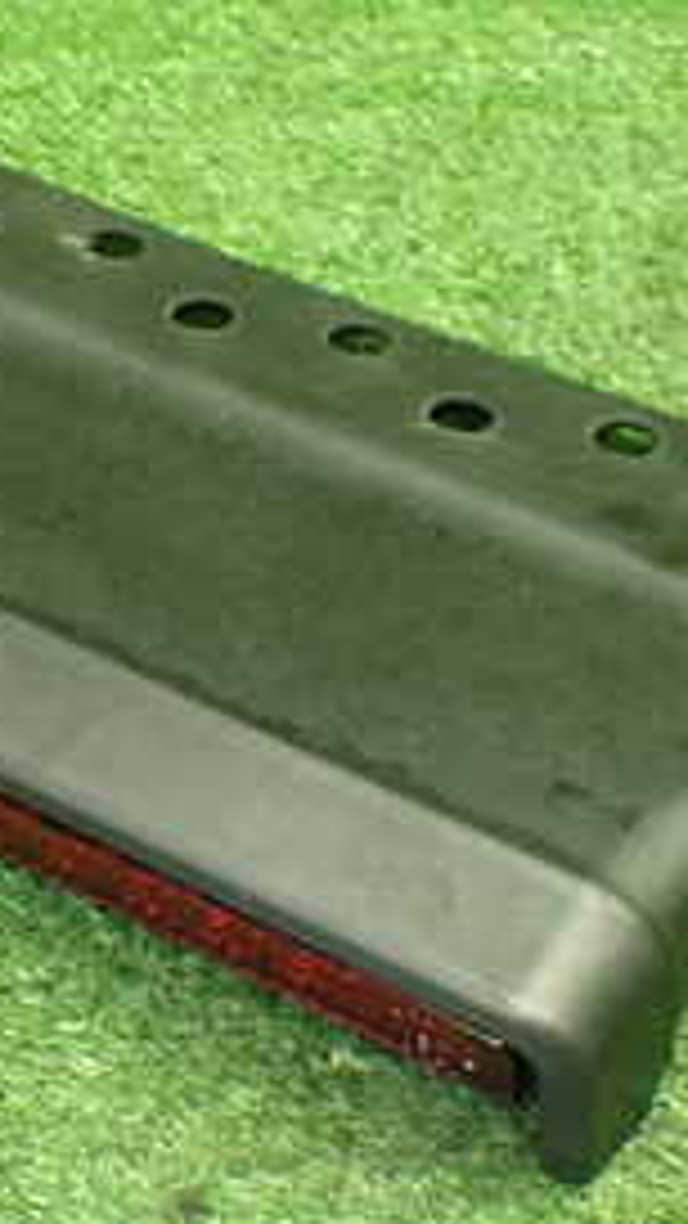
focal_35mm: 77
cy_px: 612
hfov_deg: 15.4
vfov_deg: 27.5
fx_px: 2497
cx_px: 22
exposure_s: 1/50
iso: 800
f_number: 2.4
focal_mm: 5.79
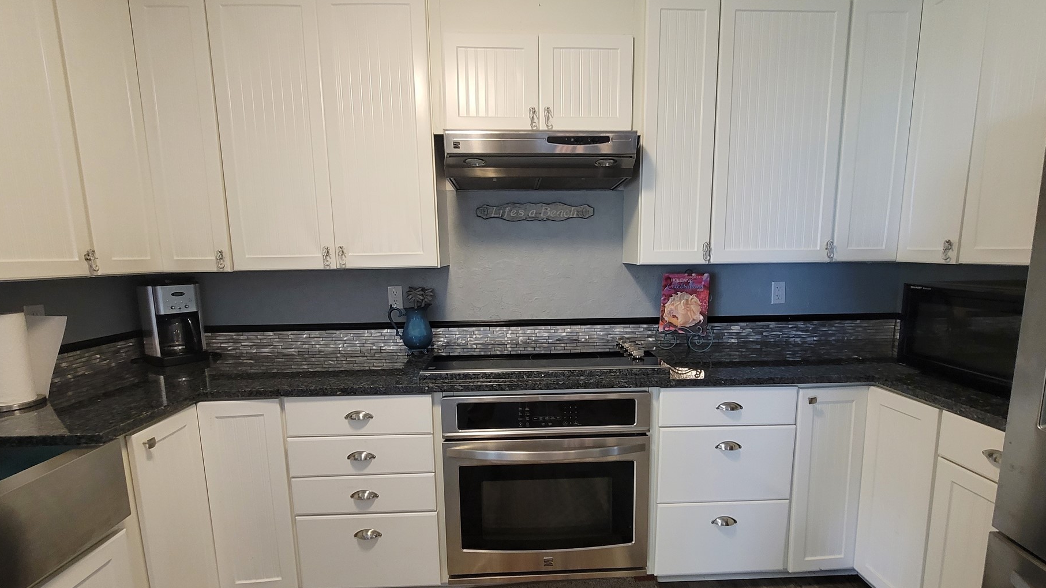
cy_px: 316
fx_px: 416
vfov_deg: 70.4
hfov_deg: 103.0
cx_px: 538
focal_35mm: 15
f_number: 2.2
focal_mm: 2.2
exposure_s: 1/60
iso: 320
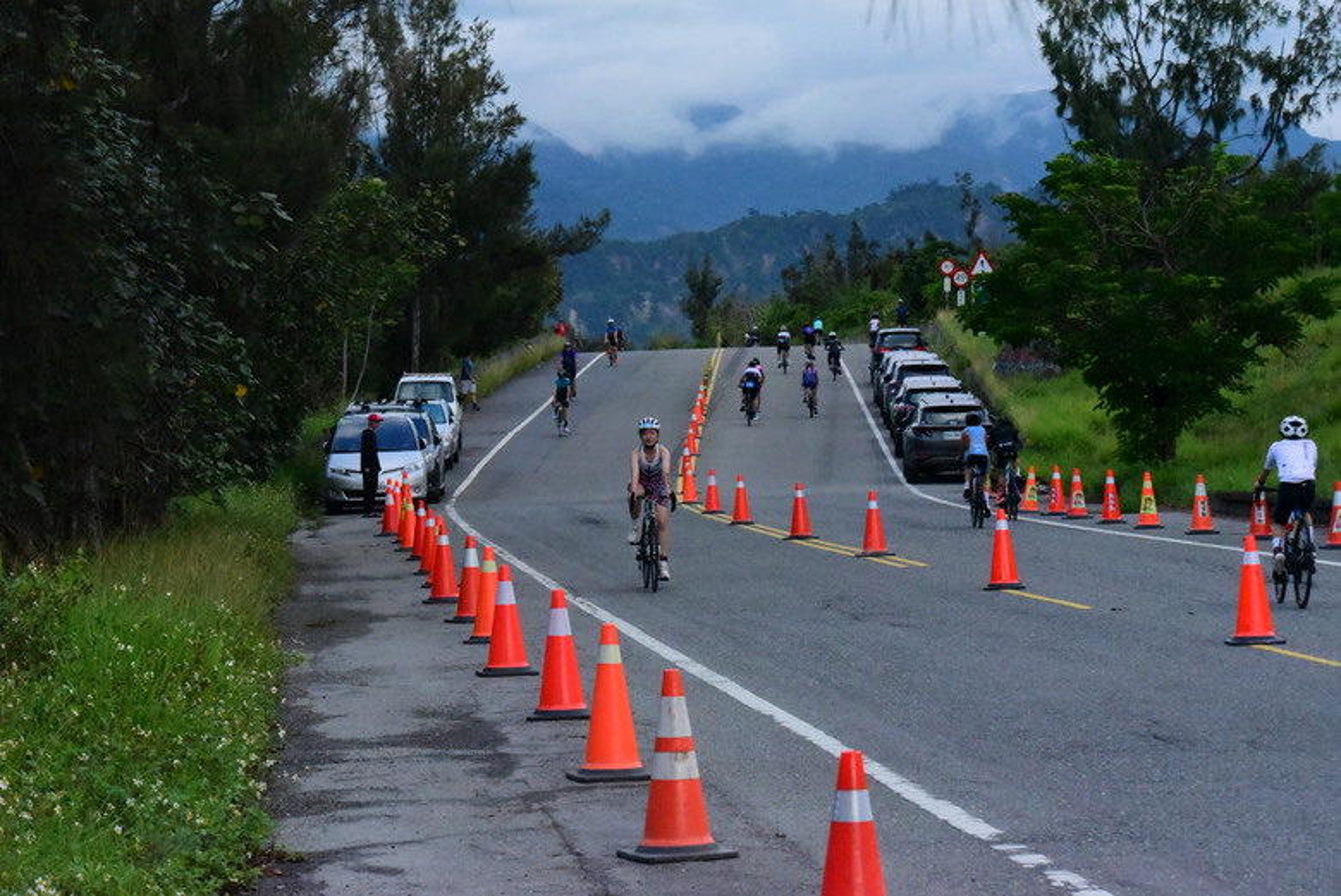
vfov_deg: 11.4
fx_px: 4472
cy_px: 448
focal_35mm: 120
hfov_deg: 17.1
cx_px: 670
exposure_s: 1/4000
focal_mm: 120
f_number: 16
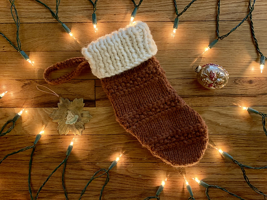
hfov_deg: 67.3
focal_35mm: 26
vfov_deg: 53.1
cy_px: 100
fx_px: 201
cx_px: 134
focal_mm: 4.25
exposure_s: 1/40
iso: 400
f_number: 1.8
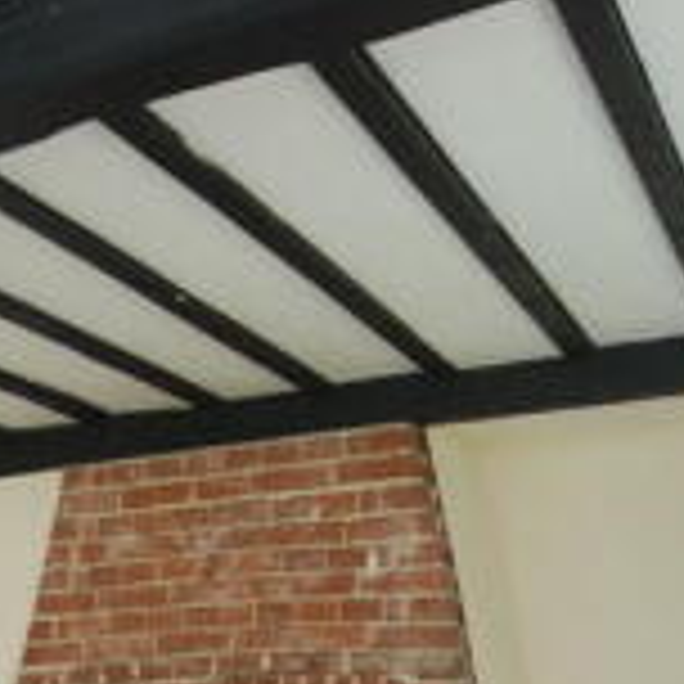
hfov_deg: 24.2
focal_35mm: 66
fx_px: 1475
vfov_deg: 23.4
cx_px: -88
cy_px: 866
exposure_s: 1/20
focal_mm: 12
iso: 400
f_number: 4.5
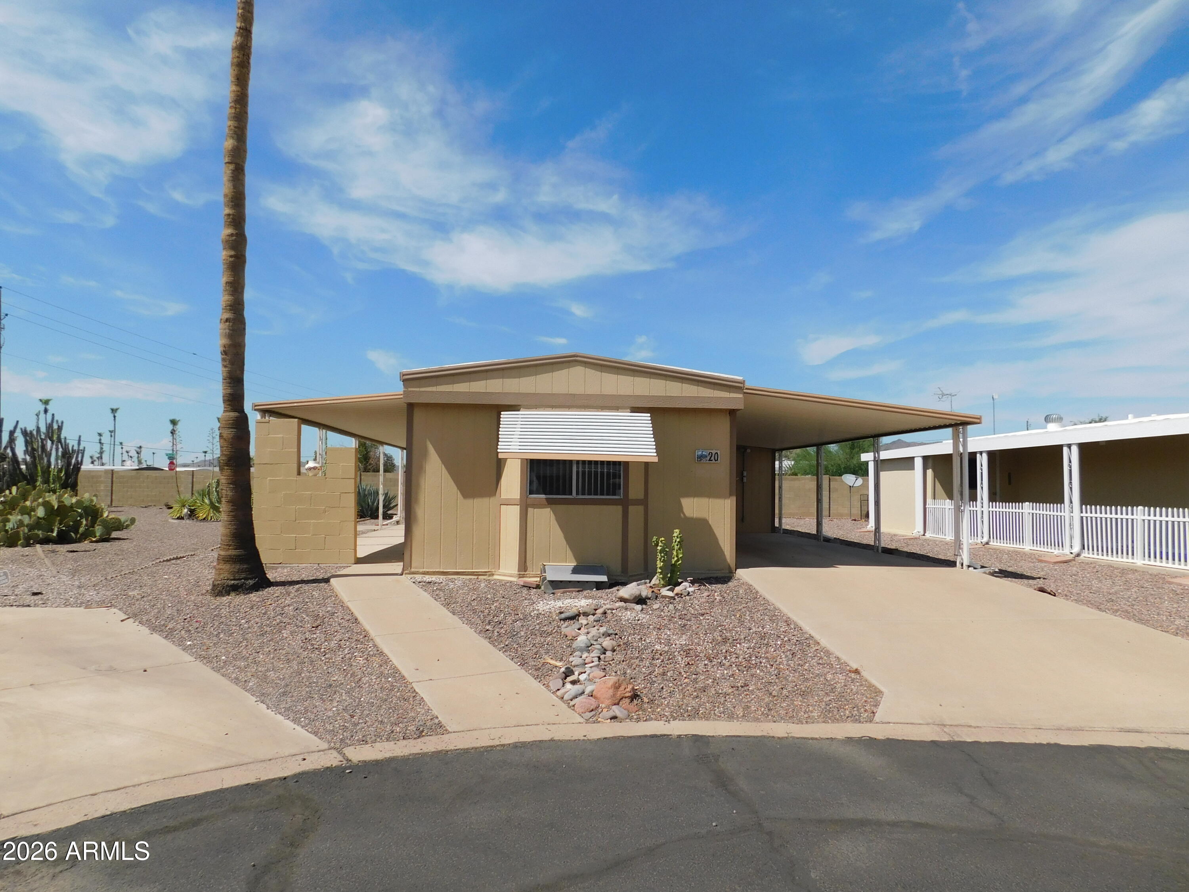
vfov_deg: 58.9
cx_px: 594
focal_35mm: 23
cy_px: 446
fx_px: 790
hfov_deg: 73.9
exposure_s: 1/640
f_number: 6
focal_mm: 4
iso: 125
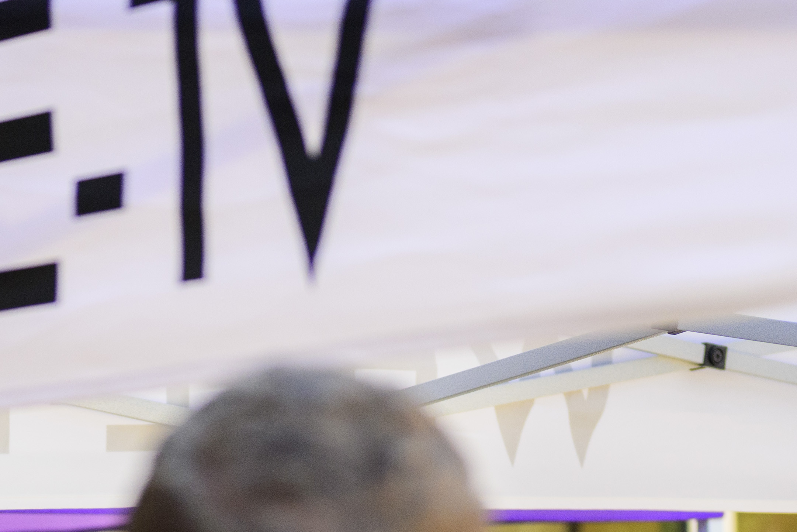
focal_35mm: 191
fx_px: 4228
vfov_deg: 7.0
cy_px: 1000
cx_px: 115
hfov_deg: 10.7
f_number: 1.8
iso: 400
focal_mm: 50
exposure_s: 1/1250
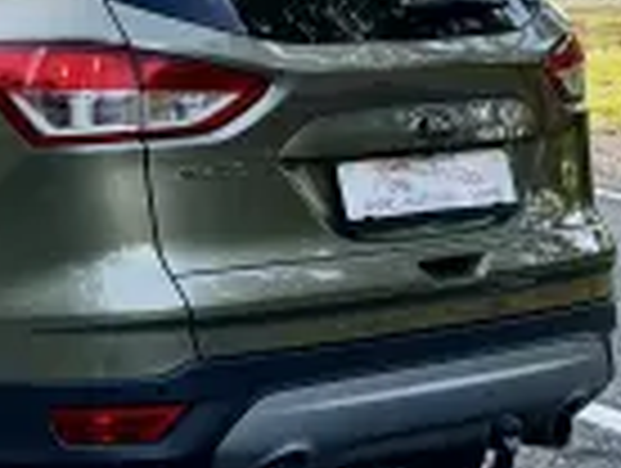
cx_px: -166
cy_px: 122
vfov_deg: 11.9
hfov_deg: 15.1
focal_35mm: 125
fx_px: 2246
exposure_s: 1/762
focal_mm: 6.76
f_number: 1.78
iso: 100
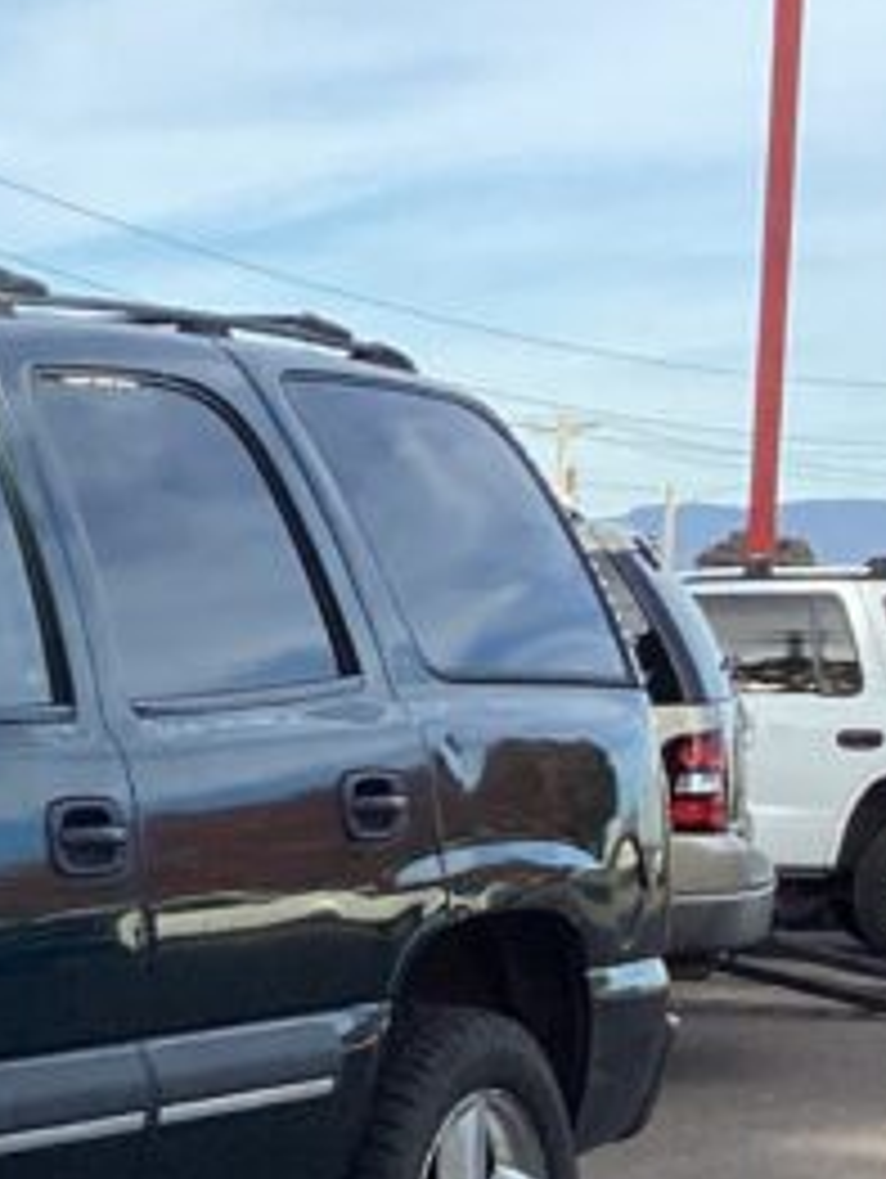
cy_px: 1197
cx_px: -630
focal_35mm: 121
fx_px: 4123
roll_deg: -2.1
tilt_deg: -8.2
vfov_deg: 15.9
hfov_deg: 11.5
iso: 25
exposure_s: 1/806
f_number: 2.4
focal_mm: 3.3
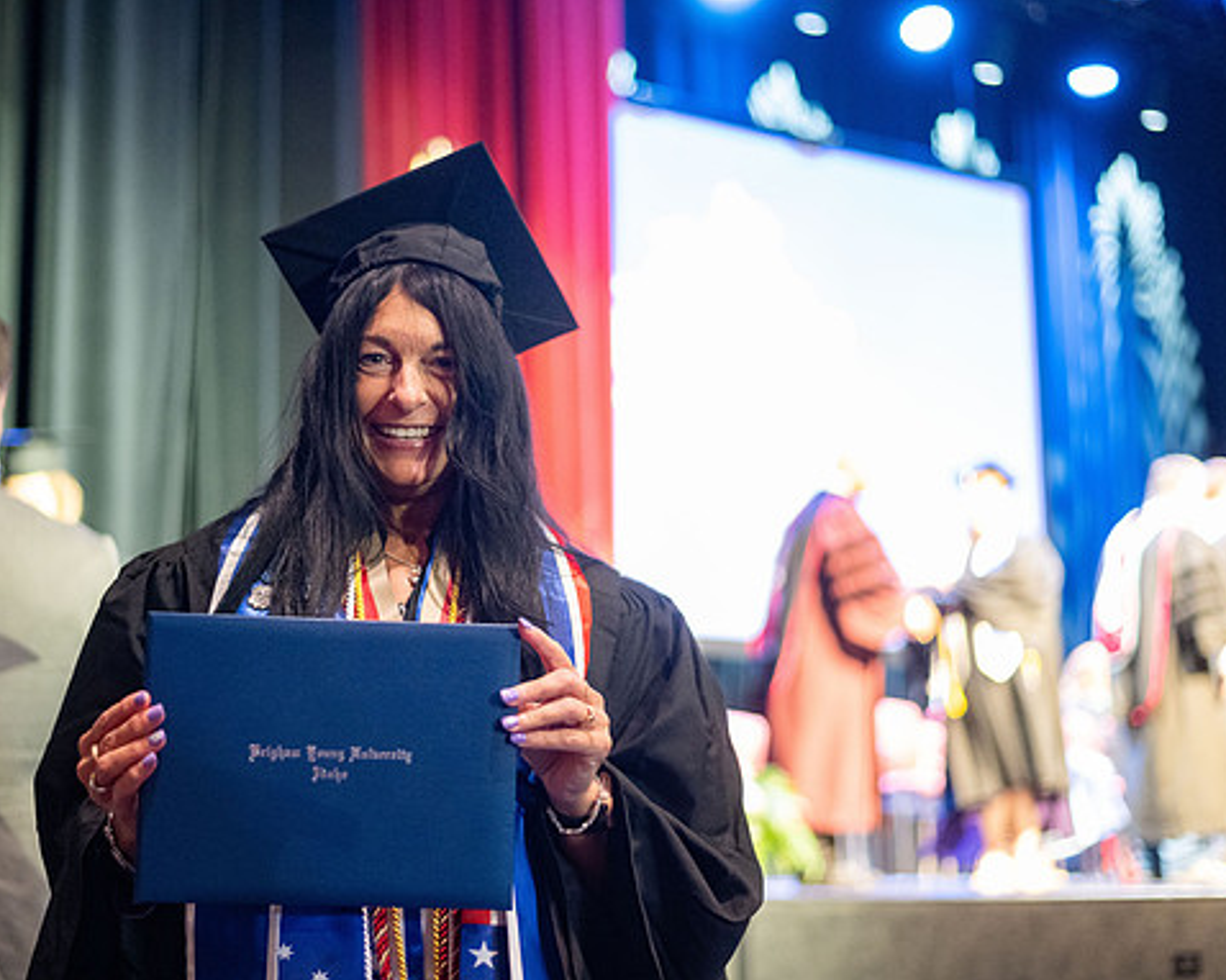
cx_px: 490
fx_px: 2067
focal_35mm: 57
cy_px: 494
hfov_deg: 32.9
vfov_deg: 26.7
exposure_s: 1/125
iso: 3200
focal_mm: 50
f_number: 1.8
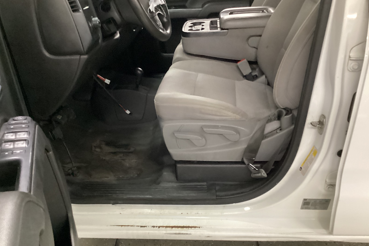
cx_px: 186
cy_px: 138
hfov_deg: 57.2
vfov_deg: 39.9
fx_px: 338
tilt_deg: -29.7
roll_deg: +1.0
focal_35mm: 33
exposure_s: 1/30
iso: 640
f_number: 2.4
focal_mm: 3.3
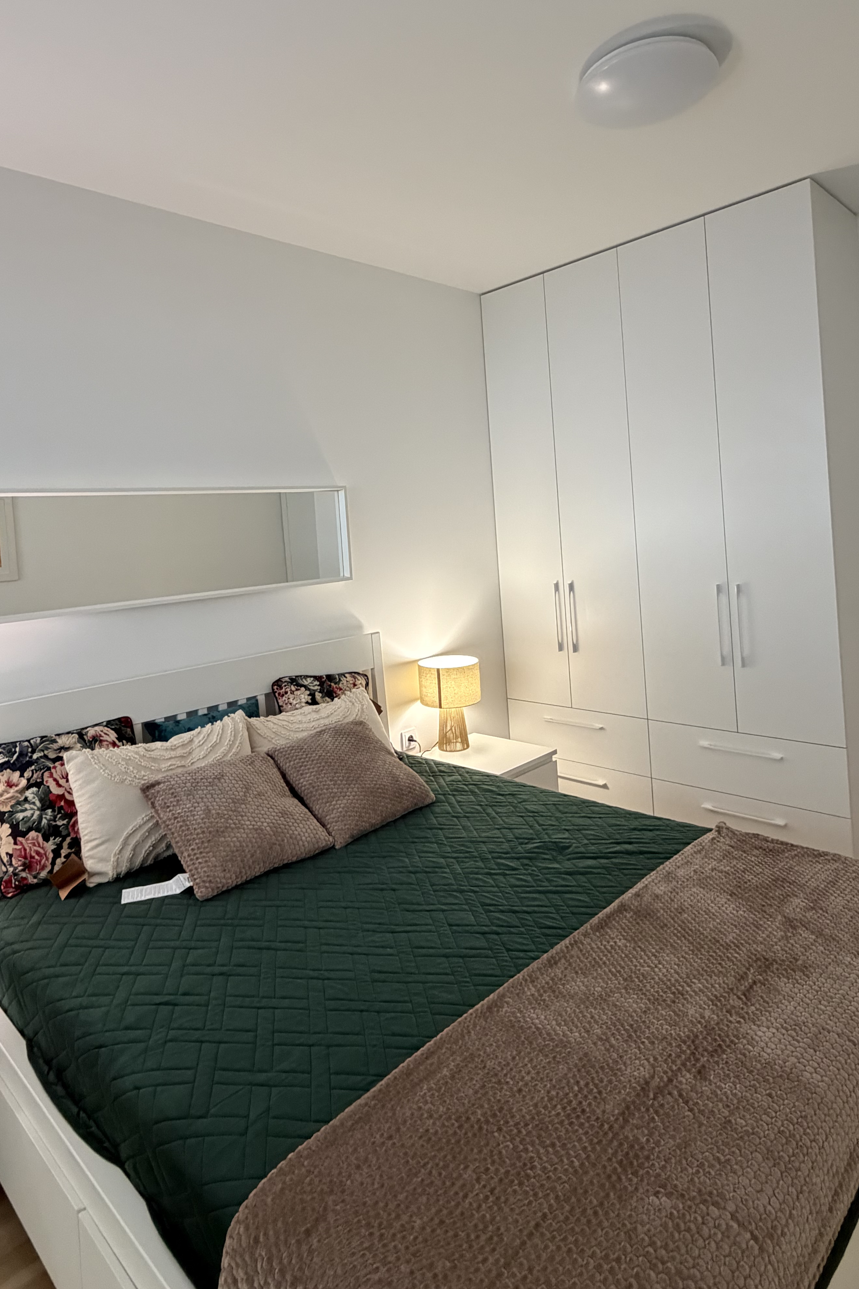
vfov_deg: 80.6
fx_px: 752
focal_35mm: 21
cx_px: 422
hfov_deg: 59.5
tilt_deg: +0.0
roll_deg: +3.7
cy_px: 539
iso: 800
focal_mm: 2.22
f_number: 2.2
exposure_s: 1/50
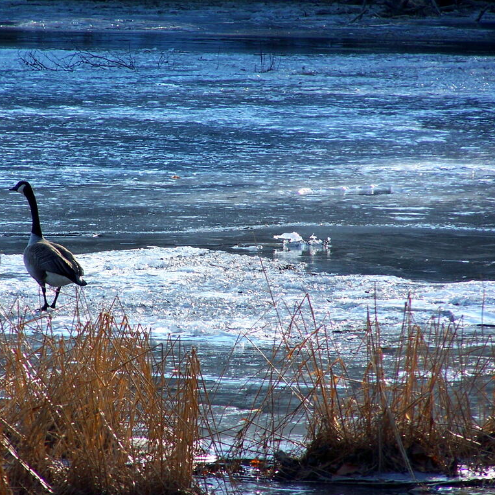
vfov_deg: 3.9
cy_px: 248
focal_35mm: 450
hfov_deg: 3.9
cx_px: 198
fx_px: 7280
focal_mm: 63
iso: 100
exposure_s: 1/400
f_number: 3.7
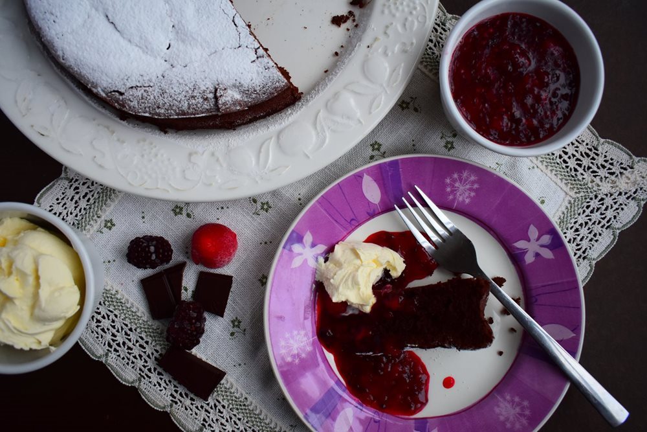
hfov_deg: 61.9
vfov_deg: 43.6
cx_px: 324
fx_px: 539
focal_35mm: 30
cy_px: 216
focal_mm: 20
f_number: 4
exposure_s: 1/60
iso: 560
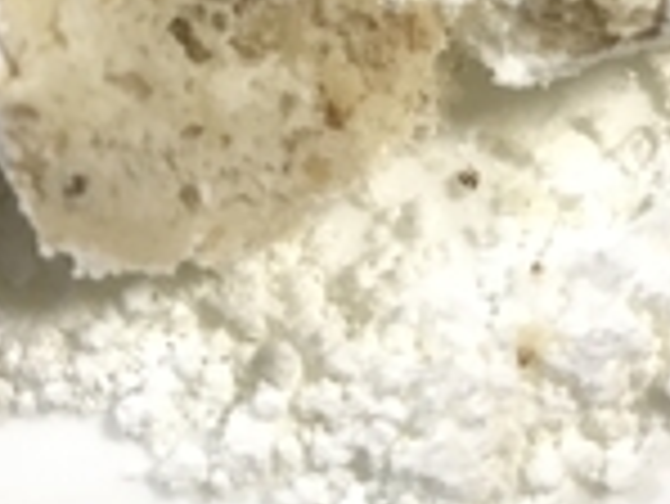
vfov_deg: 19.0
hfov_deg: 25.7
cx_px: 166
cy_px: -27
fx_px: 1453
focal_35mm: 75
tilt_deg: -60.4
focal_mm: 3.99
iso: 32
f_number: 1.8
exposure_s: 1/25
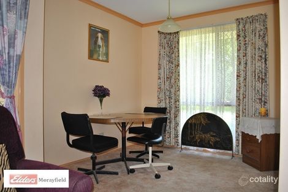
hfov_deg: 67.4
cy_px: 96
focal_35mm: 27
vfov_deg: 47.9
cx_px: 144
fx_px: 216
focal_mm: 18
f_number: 3.5
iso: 200
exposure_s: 1/60
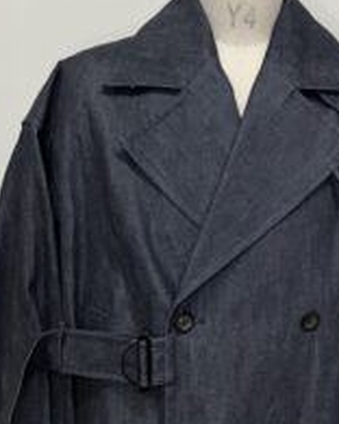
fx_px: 702
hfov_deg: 27.0
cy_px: 217
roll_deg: -1.4
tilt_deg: -7.6
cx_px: 228
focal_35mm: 56
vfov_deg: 33.6
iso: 125
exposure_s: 1/50
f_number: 1.8
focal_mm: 3.99
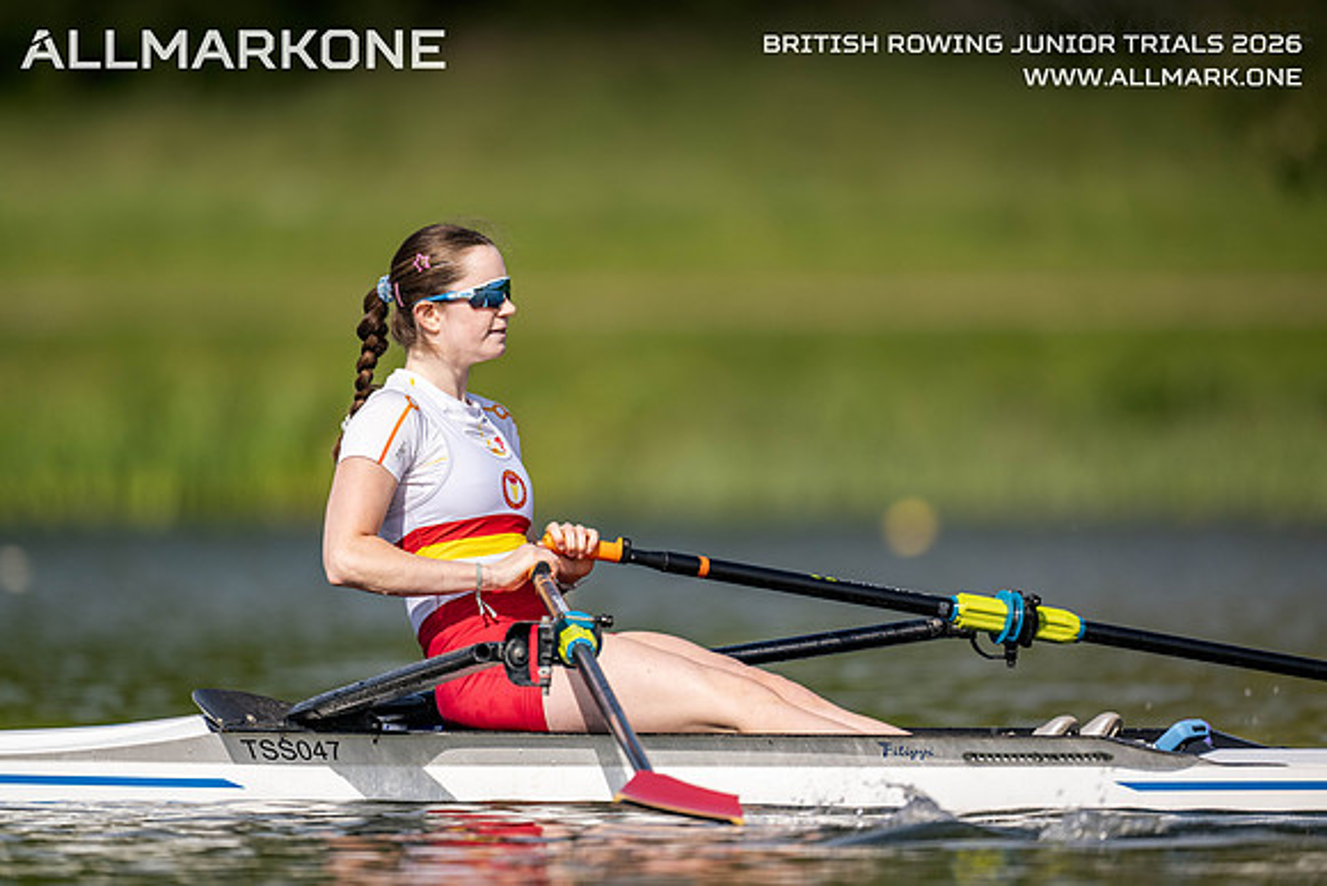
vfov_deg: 2.3
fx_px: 22121
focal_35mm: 600
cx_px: 664
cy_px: 443
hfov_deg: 3.4
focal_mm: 600
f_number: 4
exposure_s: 1/2500
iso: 200
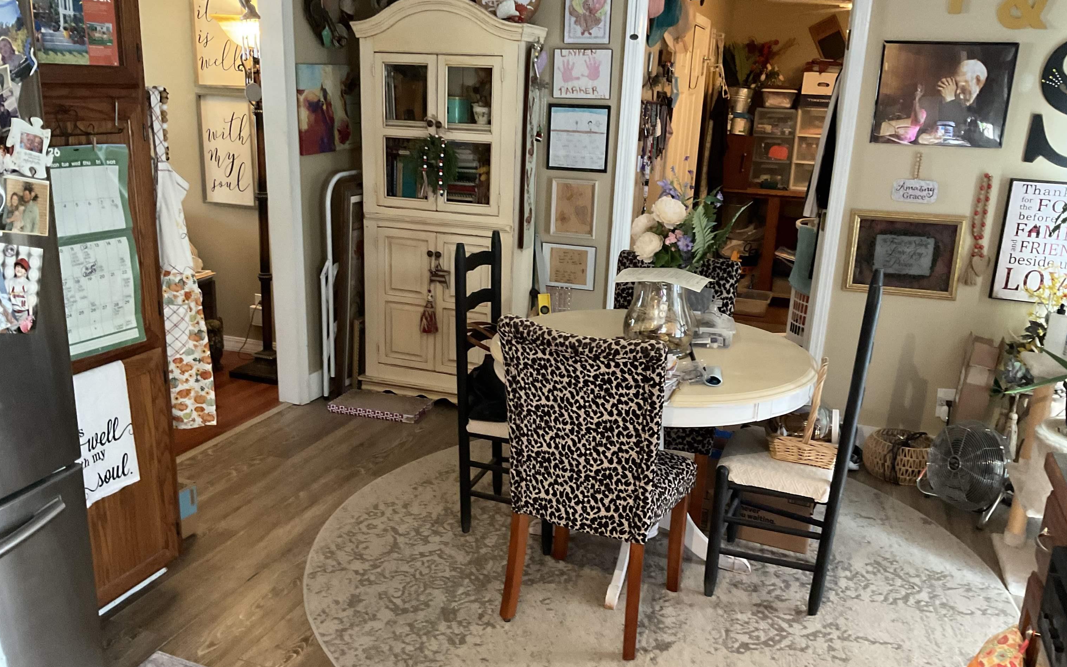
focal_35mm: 31
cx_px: 533
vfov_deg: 40.6
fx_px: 901
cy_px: 352
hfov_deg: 61.2
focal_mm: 3
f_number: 1.8
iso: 320
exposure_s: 1/30
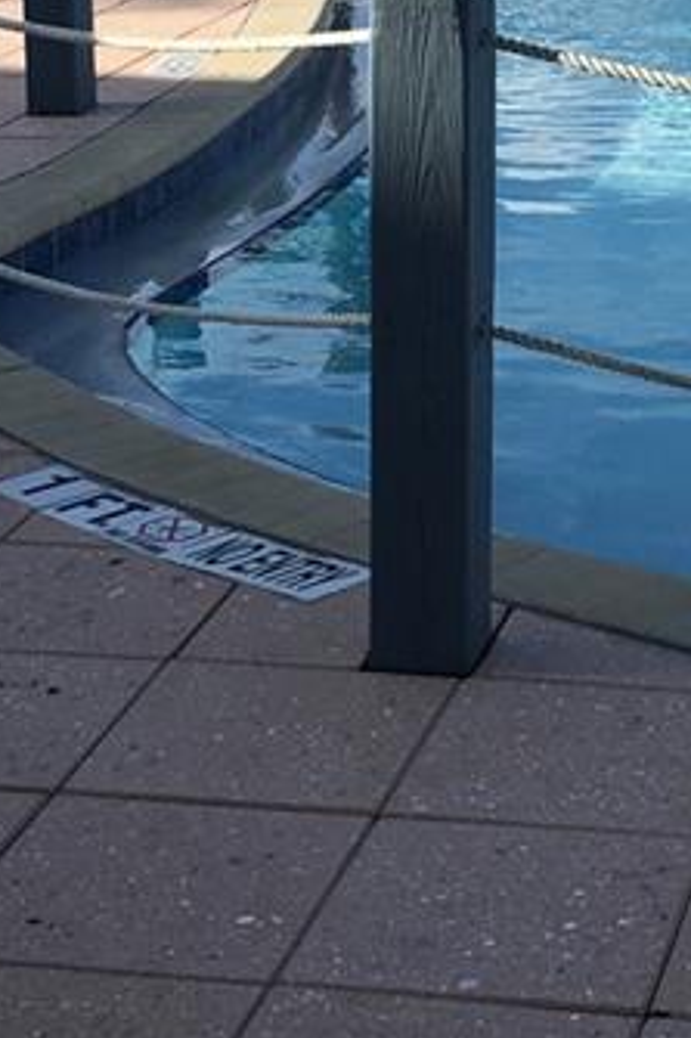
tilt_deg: -7.6
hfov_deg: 12.6
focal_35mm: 108
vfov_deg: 18.4
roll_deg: -0.9
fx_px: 3112
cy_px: -46
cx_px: 651
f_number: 2.2
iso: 25
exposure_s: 1/1261
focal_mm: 4.15
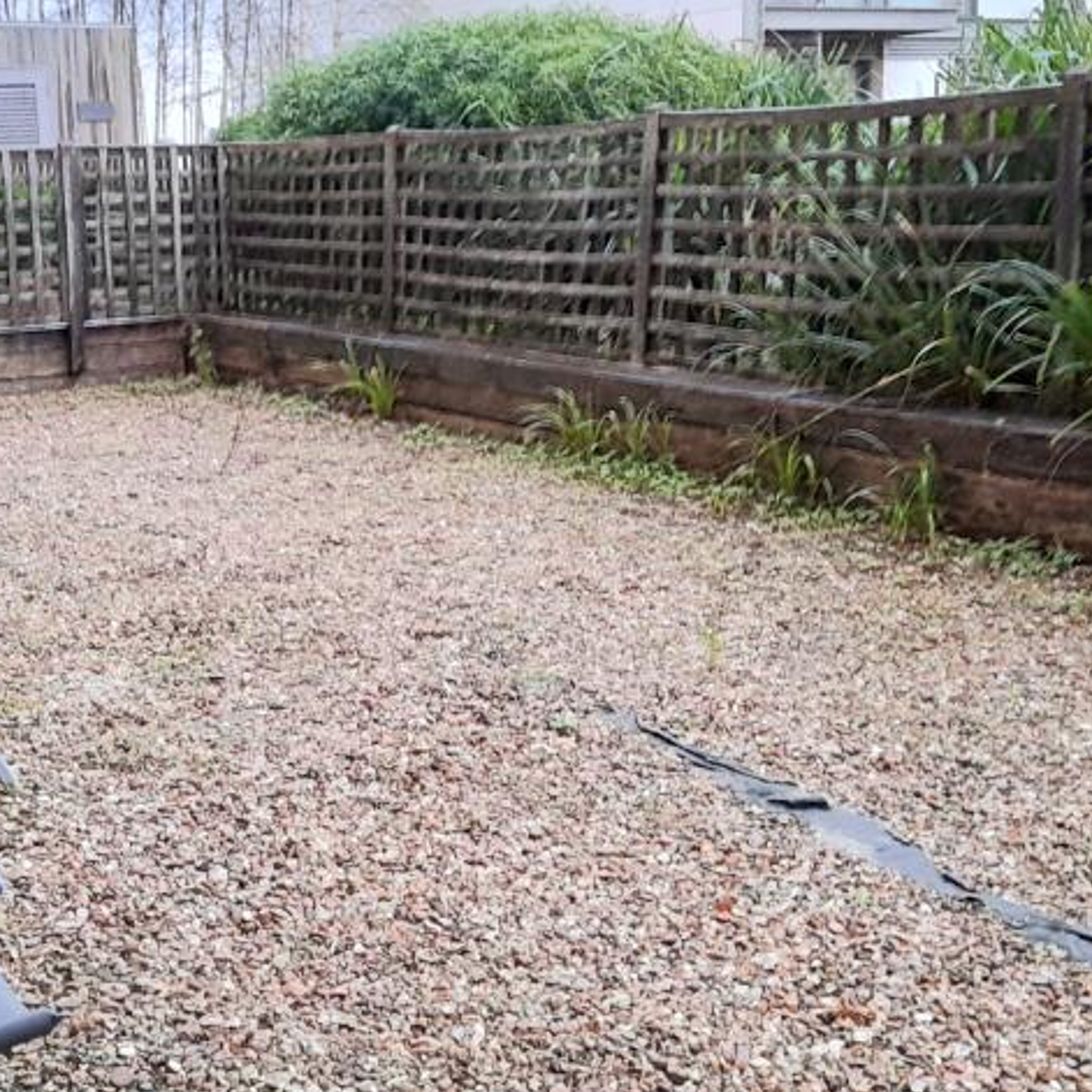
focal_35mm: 48
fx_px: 1713
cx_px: 378
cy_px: 496
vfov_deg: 35.3
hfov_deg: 35.1
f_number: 2
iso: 400
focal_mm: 4.6
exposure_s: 1/30
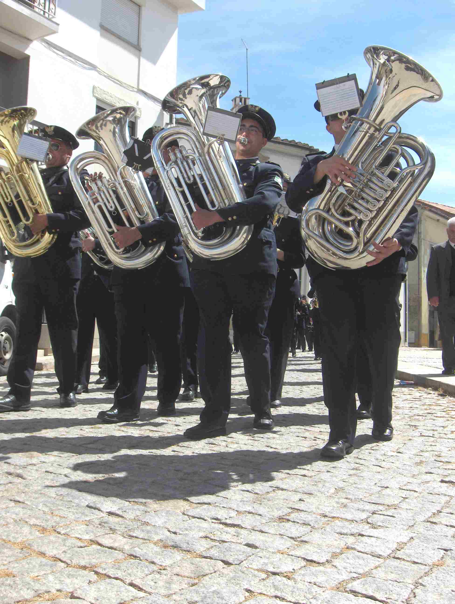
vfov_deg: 47.8
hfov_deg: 36.9
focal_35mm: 39
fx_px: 682
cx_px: 228
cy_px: 302
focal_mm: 8
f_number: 4.8
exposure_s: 1/662
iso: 100
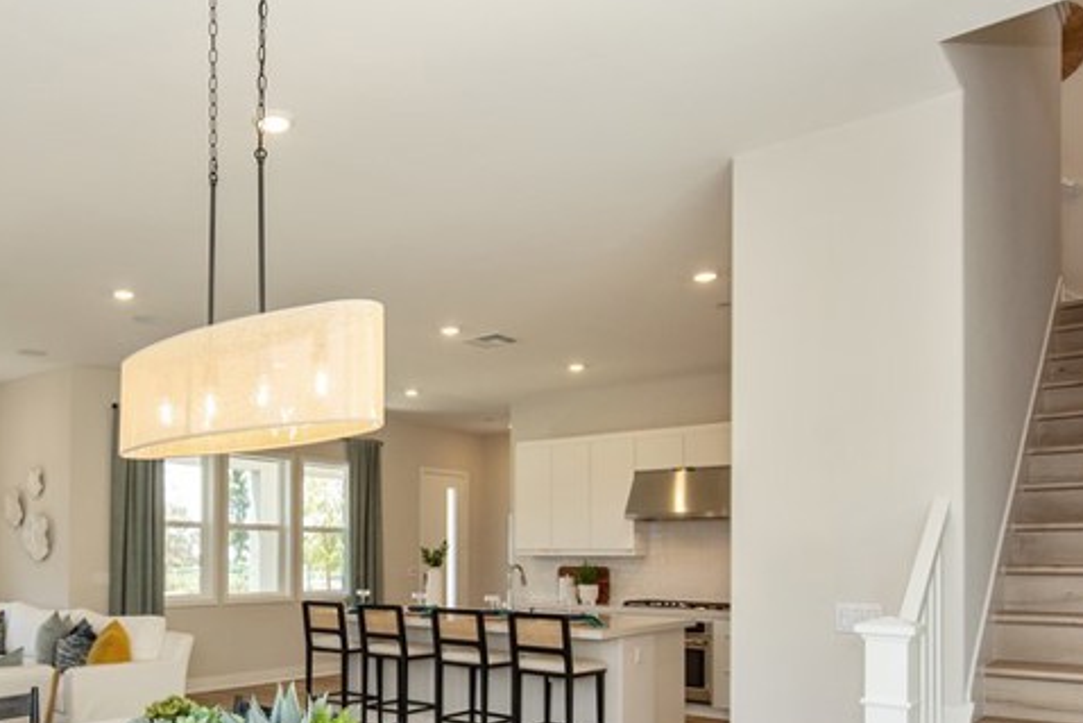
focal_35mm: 30
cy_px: 550
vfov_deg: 42.2
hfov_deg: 59.7
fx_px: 903
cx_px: 317
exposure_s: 1/125
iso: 450
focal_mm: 14
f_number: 5.6
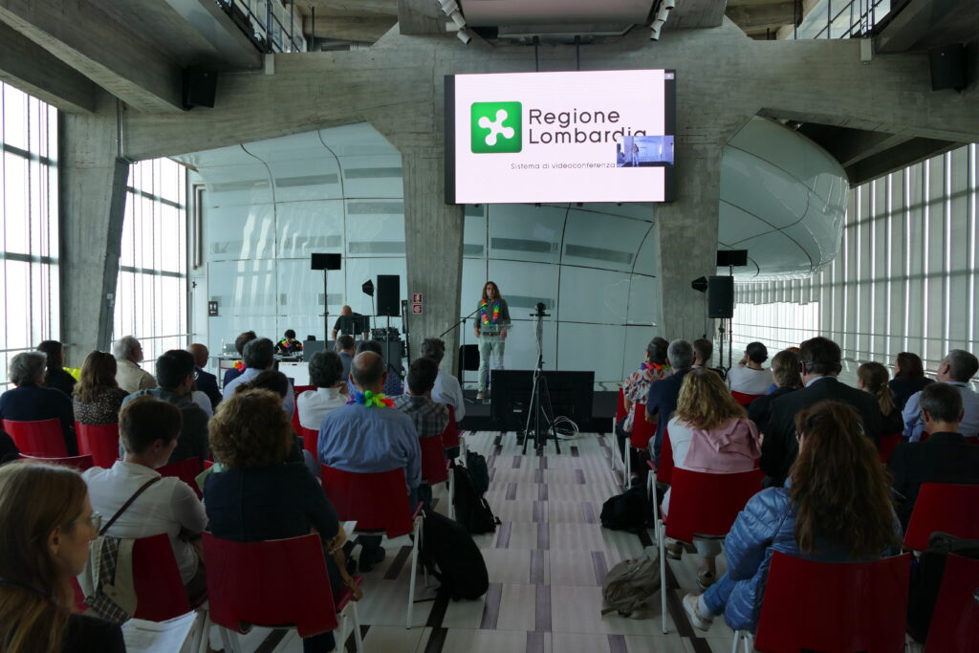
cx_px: 490
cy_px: 326
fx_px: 707
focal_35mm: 26
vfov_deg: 49.6
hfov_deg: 69.4
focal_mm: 9.65
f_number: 2.9
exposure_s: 1/160
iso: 125
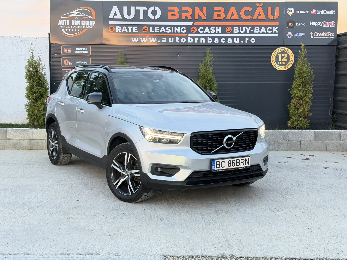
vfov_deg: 30.3
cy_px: 130
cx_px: 174
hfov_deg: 39.7
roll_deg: -0.2
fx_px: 481
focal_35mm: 48
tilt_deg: -5.5
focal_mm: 6.76
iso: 100
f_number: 1.78
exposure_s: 1/192
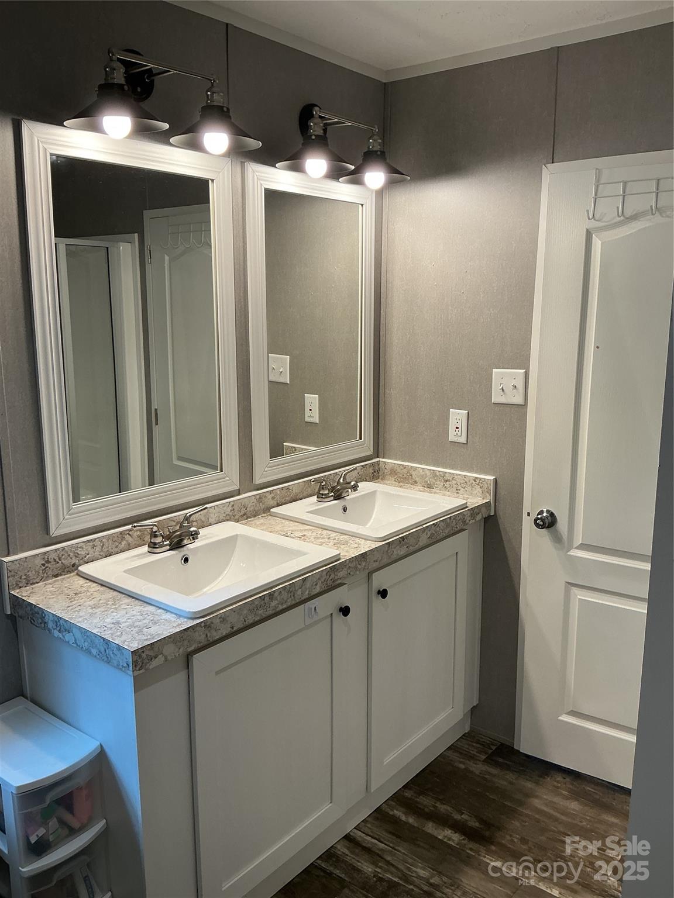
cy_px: 449
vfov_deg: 61.7
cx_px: 337
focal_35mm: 29
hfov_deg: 48.2
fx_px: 753
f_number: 1.8
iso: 40
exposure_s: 1/60
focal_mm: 3
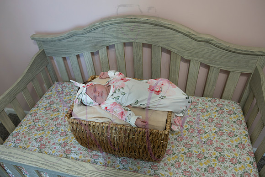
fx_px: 207
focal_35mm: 28
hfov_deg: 65.2
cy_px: 86
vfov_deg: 46.2
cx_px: 129
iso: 3200
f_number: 4.5
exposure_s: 1/320
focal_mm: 27
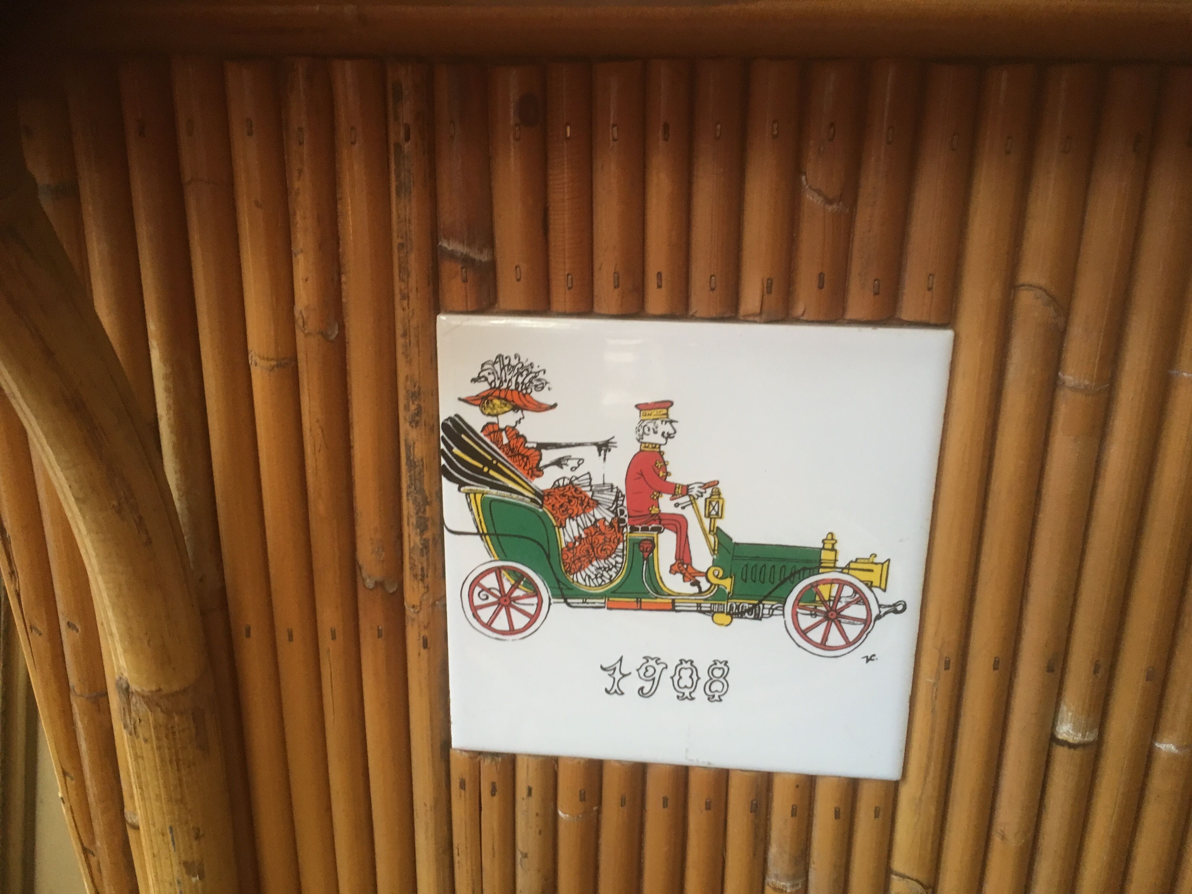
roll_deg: -2.7
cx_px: 596
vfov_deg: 48.2
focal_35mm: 29
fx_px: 999
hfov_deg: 61.7
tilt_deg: -13.7
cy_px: 447
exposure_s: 1/33
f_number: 2.2
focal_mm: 4.15
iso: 125
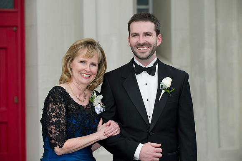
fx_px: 739
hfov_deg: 18.6
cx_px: 121
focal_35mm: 110
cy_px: 80
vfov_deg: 12.4
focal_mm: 110
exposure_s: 1/125
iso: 200
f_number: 4.5
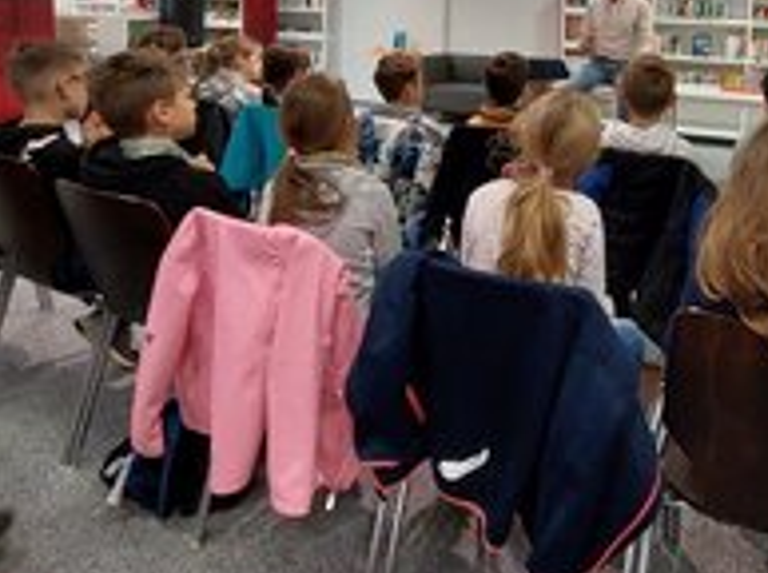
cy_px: 72
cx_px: 533
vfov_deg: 46.8
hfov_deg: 63.2
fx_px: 598
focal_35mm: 27
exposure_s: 1/50
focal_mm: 1.74
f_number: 2.2
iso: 160
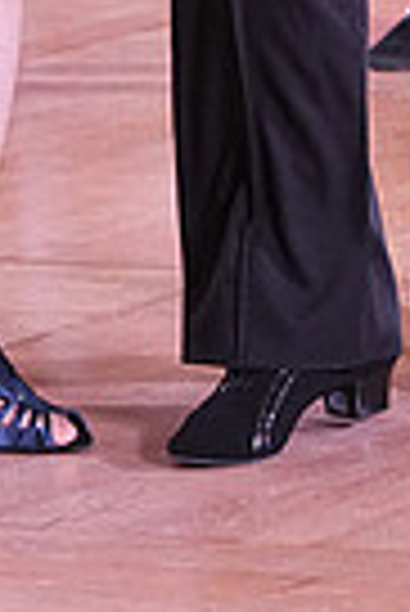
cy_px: -500
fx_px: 6833
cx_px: -29
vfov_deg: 5.1
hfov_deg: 3.4
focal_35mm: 401
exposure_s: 1/400
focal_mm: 94
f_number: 4.5
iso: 3200
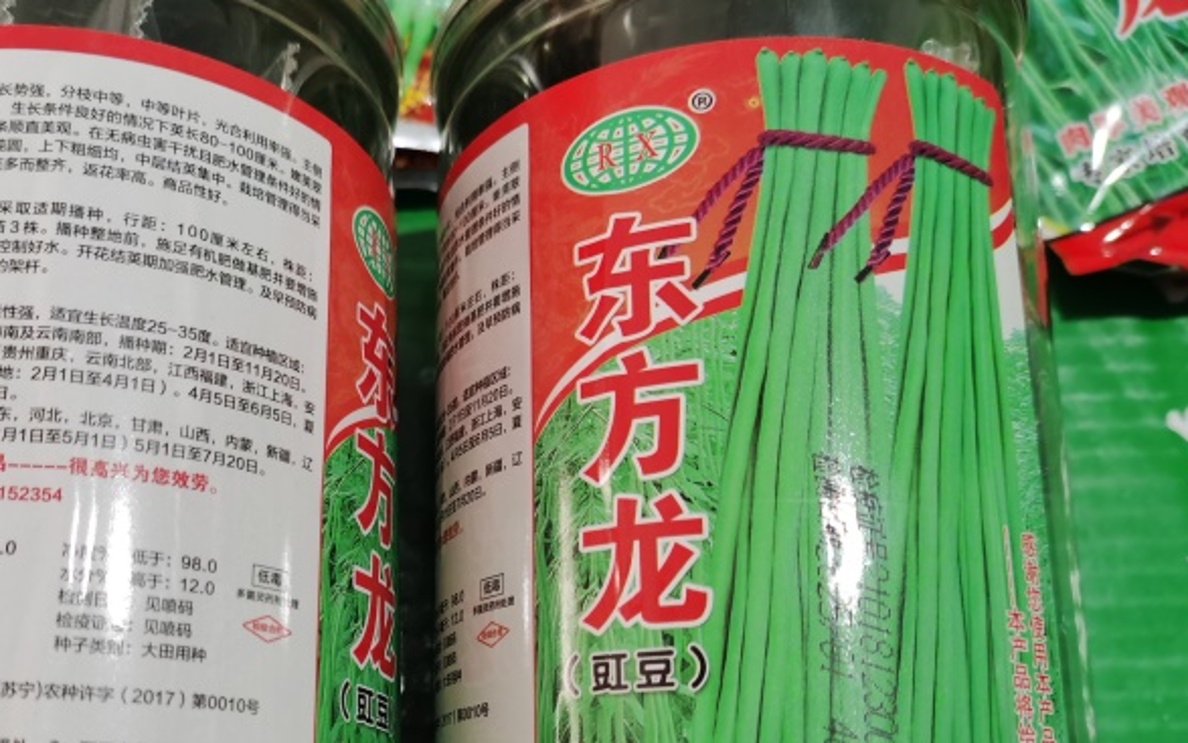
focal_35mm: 39
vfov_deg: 32.2
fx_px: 1263
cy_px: 559
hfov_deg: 49.8
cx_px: 433
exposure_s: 1/50
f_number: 1.8
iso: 200
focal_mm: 5.58
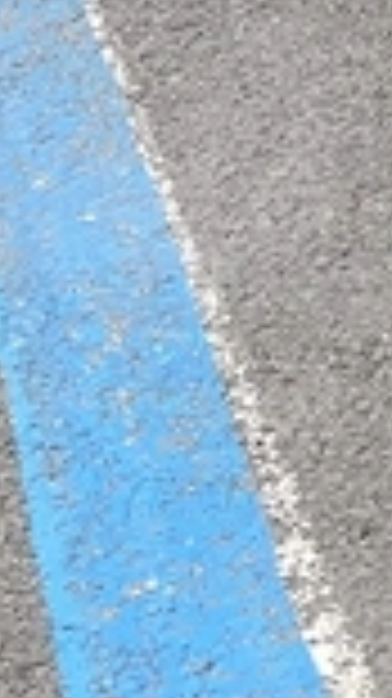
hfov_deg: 6.0
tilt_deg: -16.9
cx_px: 1455
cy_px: -567
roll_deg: +3.2
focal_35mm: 176
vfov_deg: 11.4
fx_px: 3258
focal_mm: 5.1
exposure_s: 1/953
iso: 32
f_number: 1.6
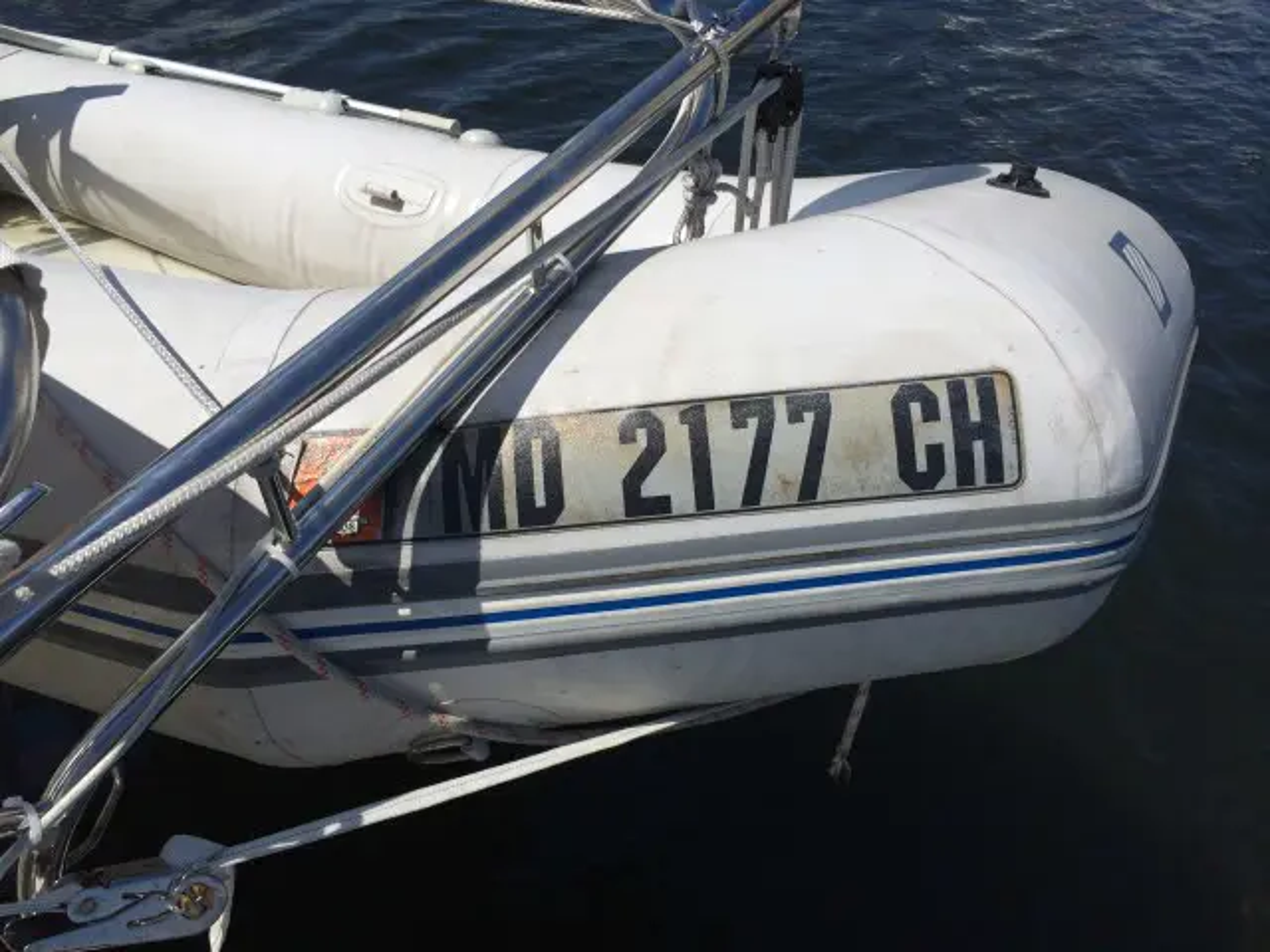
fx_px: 1101
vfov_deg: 46.8
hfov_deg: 60.0
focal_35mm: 30
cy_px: 476
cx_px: 635
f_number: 2.2
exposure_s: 1/5882
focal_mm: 4.12
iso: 40
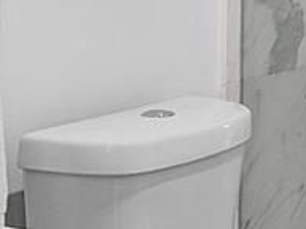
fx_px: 1061
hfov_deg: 15.8
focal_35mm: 120
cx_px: 367
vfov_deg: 12.0
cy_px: -68
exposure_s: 1/4
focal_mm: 10
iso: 160
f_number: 11
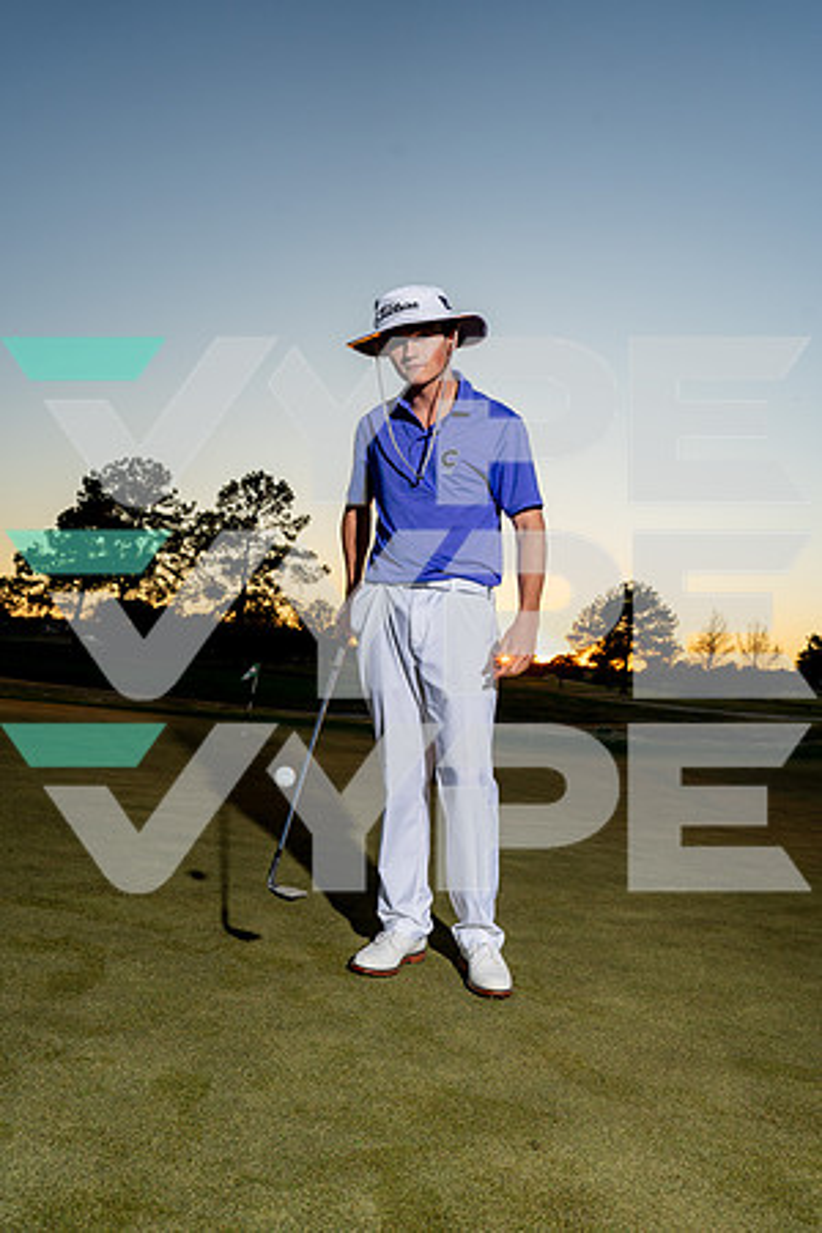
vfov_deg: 65.5
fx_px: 959
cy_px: 616
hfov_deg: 46.4
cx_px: 411
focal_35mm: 28
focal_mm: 28
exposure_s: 1/250
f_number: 7.1
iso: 160
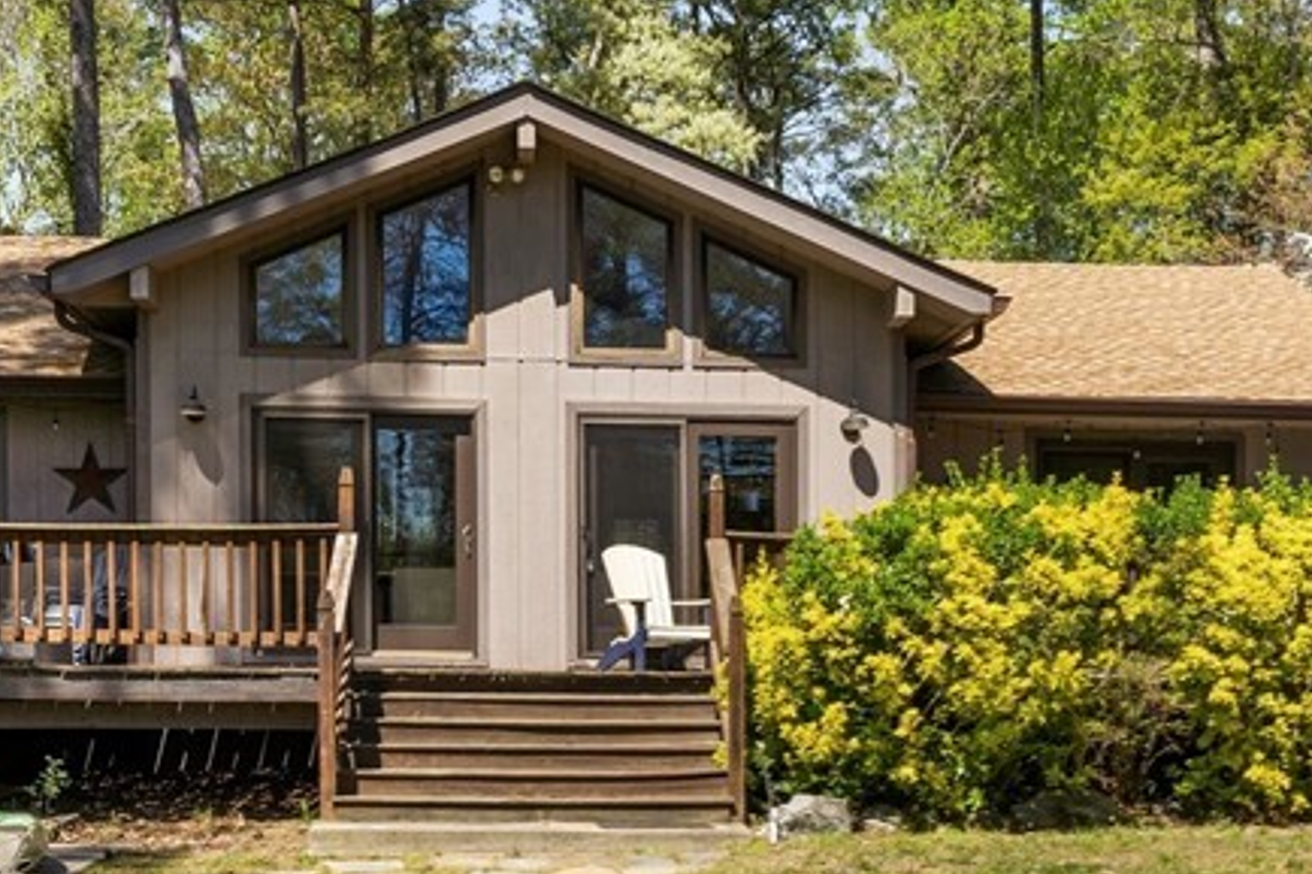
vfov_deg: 25.9
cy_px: 643
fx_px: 1876
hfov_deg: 38.5
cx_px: 683
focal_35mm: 52
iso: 100
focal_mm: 20.6
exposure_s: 1/250
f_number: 7.1
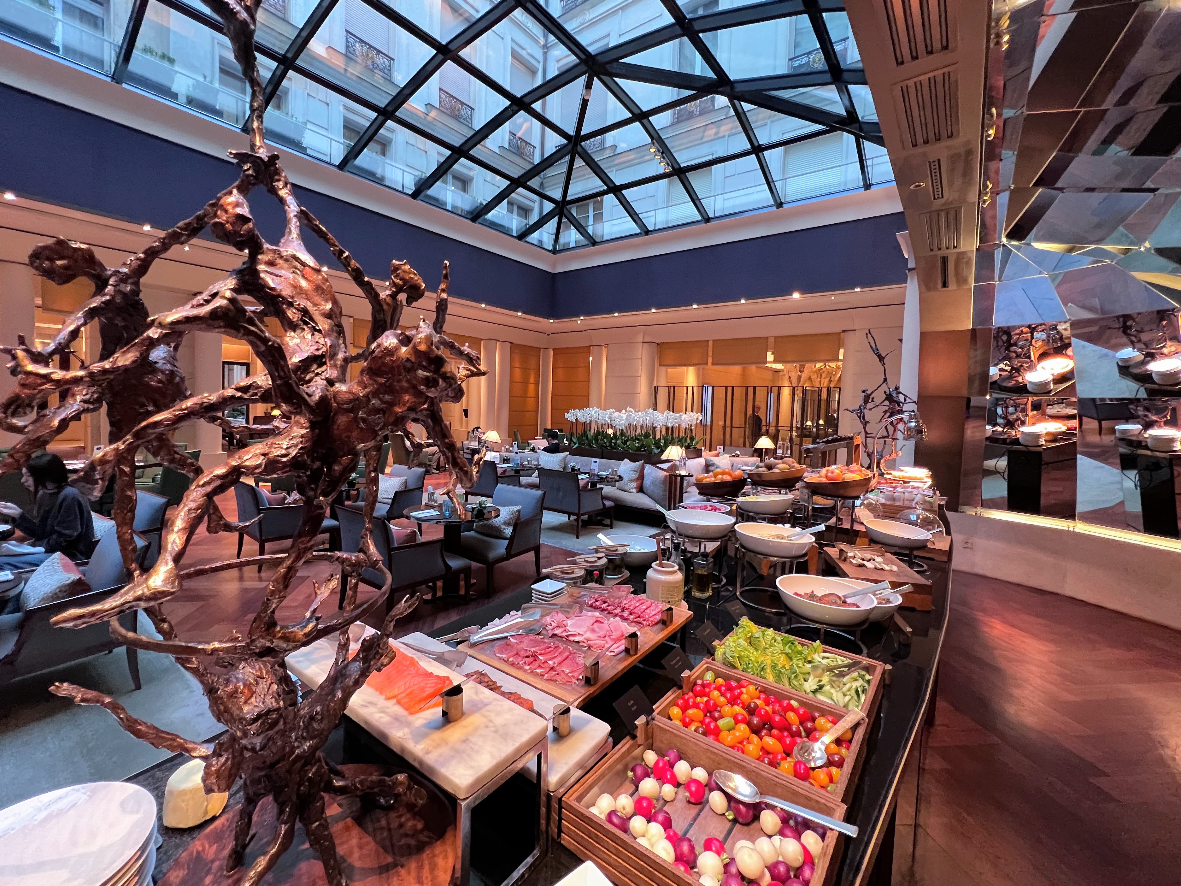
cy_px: 428
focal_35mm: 14
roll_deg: -1.7
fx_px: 478
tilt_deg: -2.6
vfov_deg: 85.6
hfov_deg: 102.0
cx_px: 567
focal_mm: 1.57
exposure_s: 1/50
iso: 400
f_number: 1.8
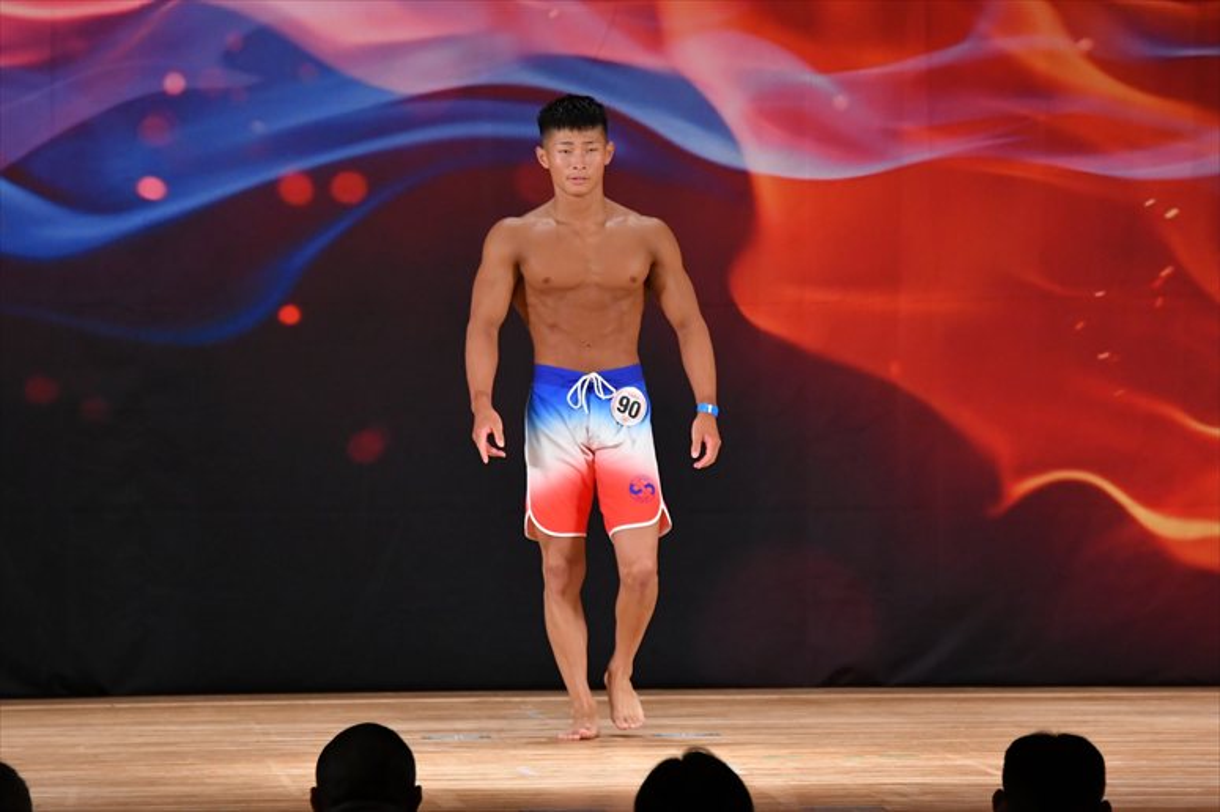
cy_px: 406
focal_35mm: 255
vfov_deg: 5.4
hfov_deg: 8.1
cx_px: 610
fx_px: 8638
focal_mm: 170
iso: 3200
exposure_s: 1/400
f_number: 5.6
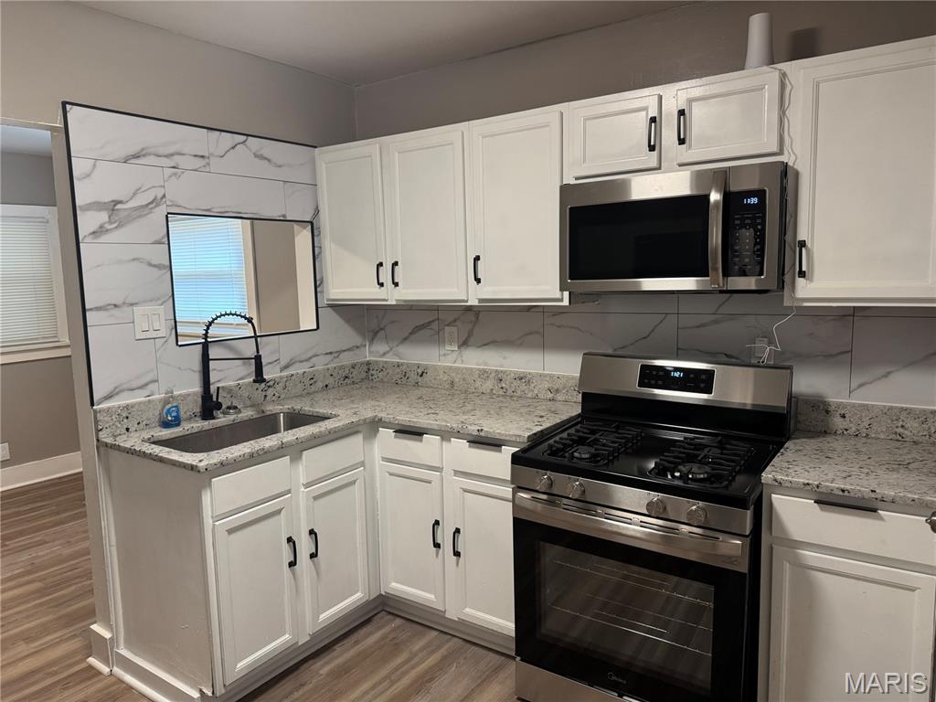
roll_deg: +1.6
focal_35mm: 24
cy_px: 351
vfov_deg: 56.8
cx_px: 468
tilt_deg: -7.1
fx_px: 649
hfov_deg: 71.6
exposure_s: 1/60
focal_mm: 6.76
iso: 200
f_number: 1.78
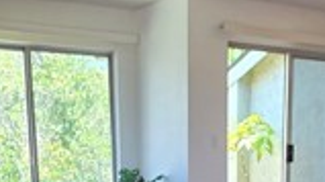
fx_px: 491
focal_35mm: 57
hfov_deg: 36.6
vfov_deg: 18.9
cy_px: 258
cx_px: 141
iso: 100
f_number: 1.9
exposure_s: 1/120
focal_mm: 2.2
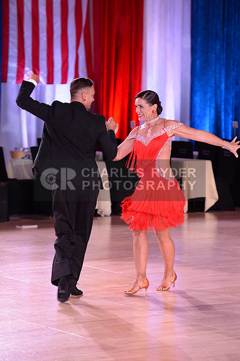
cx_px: 120
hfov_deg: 10.1
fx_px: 1354
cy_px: 180
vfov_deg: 15.2
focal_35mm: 135
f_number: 4
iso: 1600
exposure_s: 1/250
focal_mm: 135
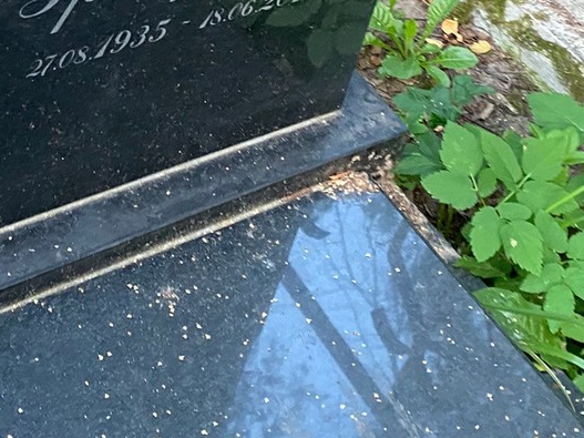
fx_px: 1198
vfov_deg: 19.0
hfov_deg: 27.2
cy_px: -145
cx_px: 183
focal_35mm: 71
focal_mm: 4.25
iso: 200
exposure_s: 1/60
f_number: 1.8
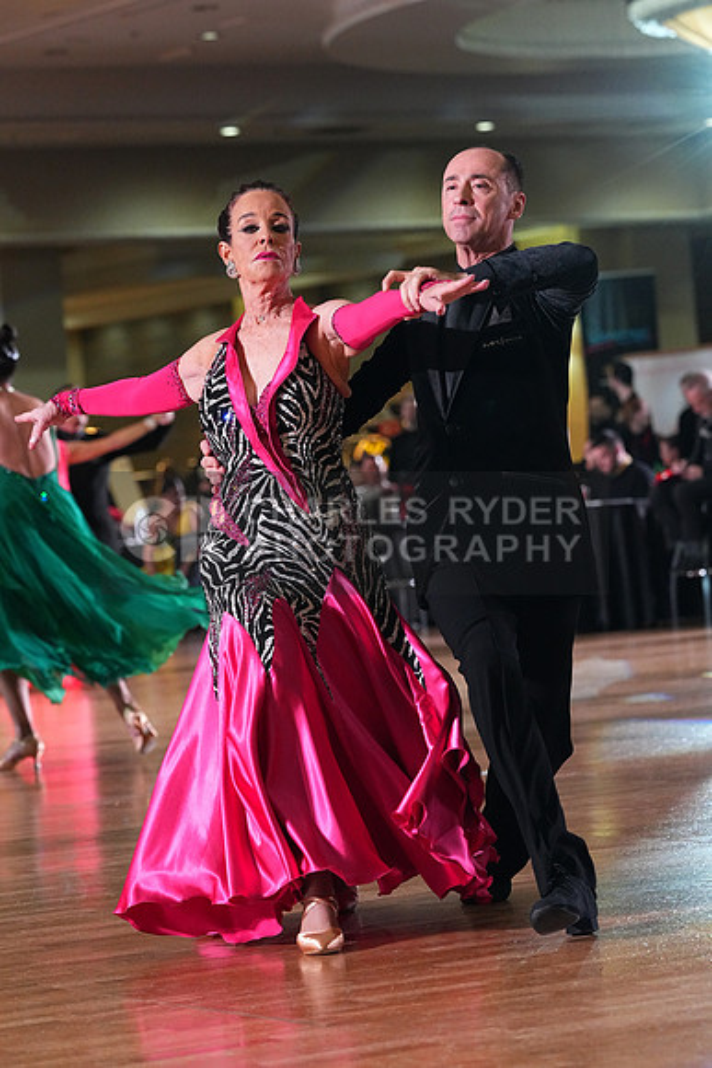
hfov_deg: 10.3
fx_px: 3943
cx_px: 356
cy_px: 534
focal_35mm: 133
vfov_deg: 15.4
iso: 6400
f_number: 5
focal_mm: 133
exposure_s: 1/400
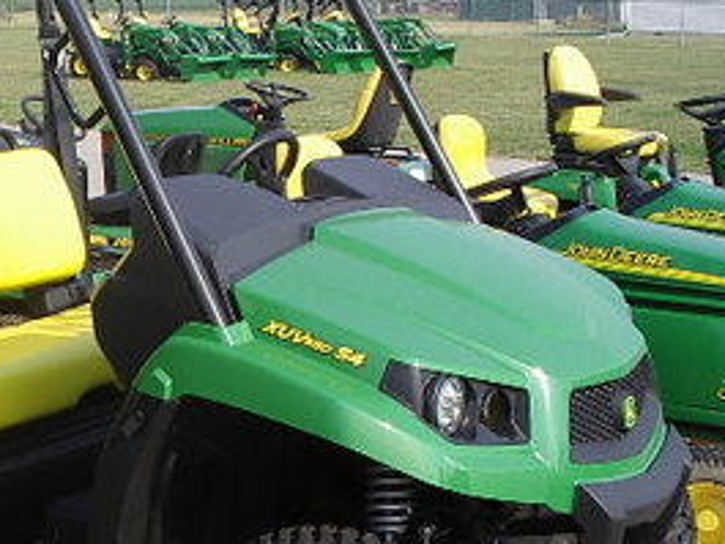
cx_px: -3
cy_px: 380
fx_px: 1634
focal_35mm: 78
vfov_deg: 18.8
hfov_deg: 23.9
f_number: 4.8
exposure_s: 1/250
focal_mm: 5.8
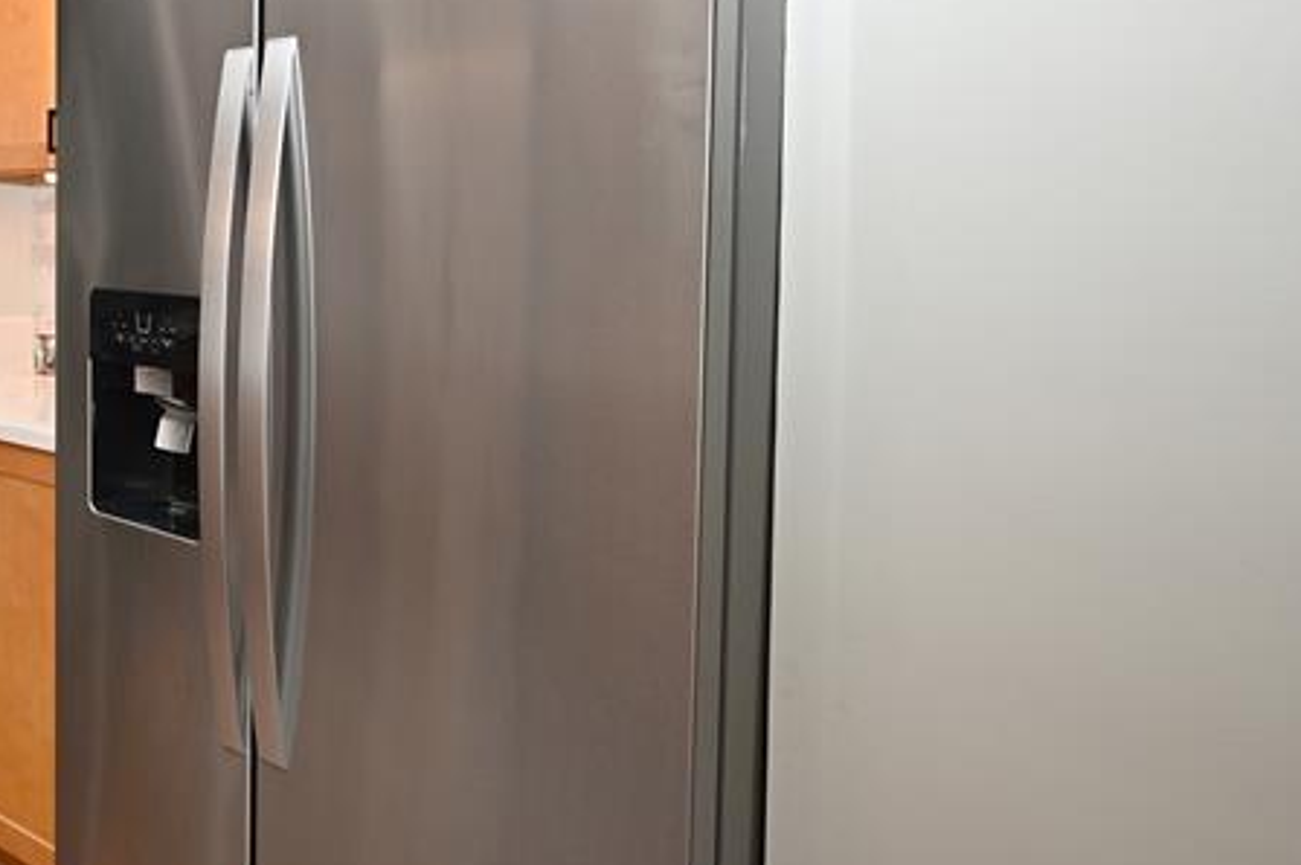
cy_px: 319
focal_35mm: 32
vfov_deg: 40.7
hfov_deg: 46.7
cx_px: -61
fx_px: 1156
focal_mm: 14
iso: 160
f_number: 7.1
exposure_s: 1/60
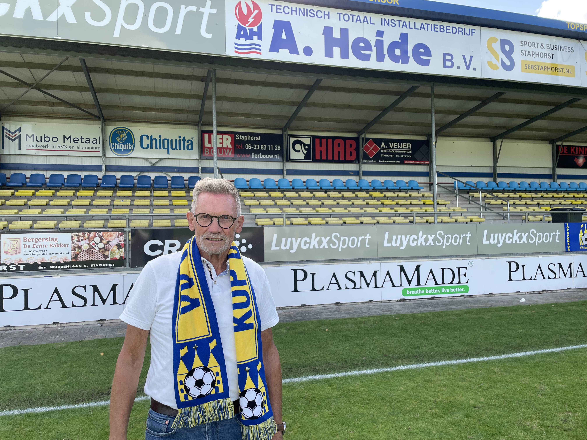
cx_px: 294
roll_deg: +1.0
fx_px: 441
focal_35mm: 26
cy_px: 220
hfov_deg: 67.3
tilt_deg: +1.1
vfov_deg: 53.1
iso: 32
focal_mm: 4.2
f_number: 1.6
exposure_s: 1/849
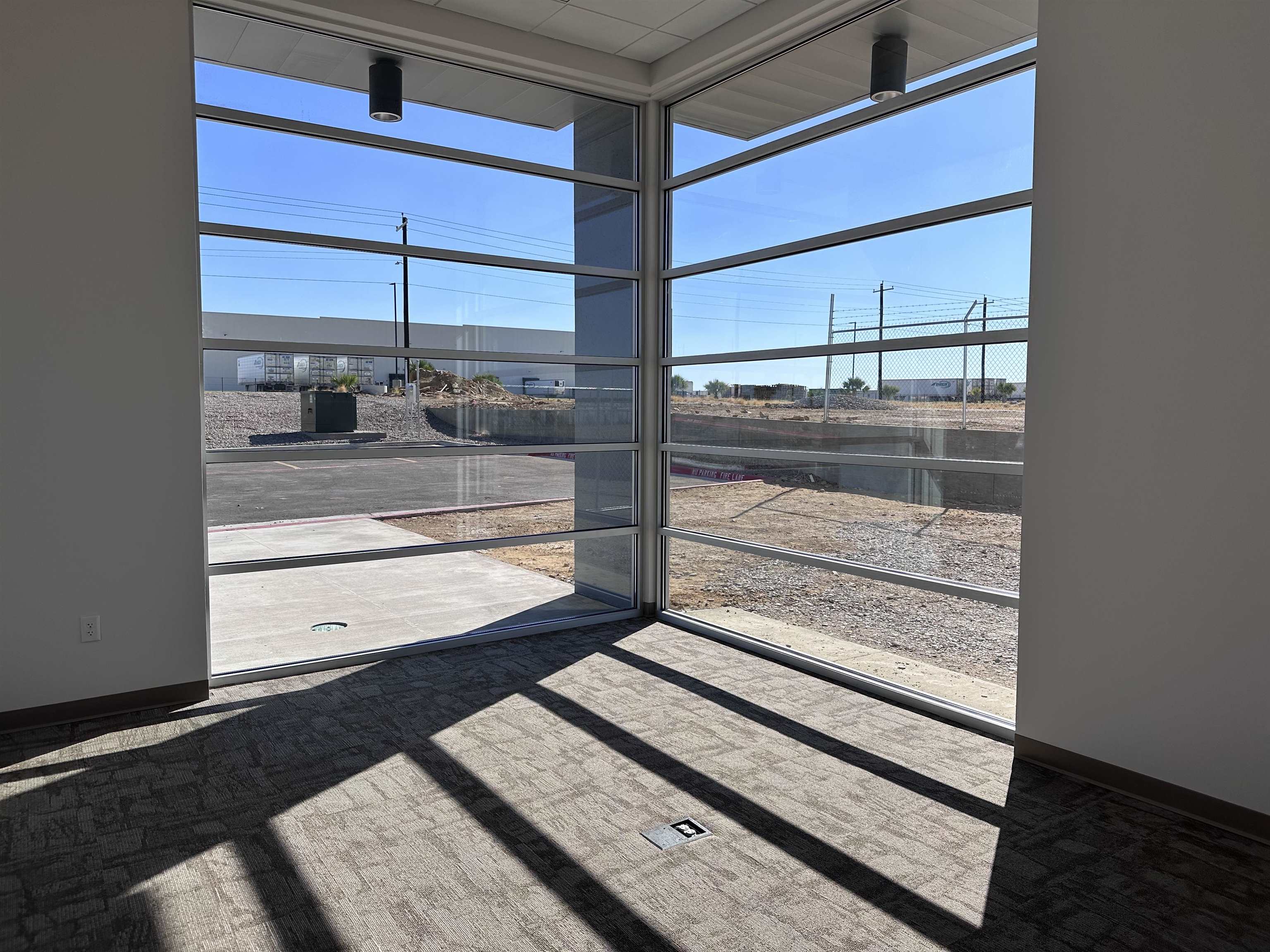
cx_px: 635
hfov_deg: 71.6
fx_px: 881
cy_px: 476
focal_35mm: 24
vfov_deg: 56.8
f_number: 1.78
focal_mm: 6.86
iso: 80
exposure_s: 1/2410
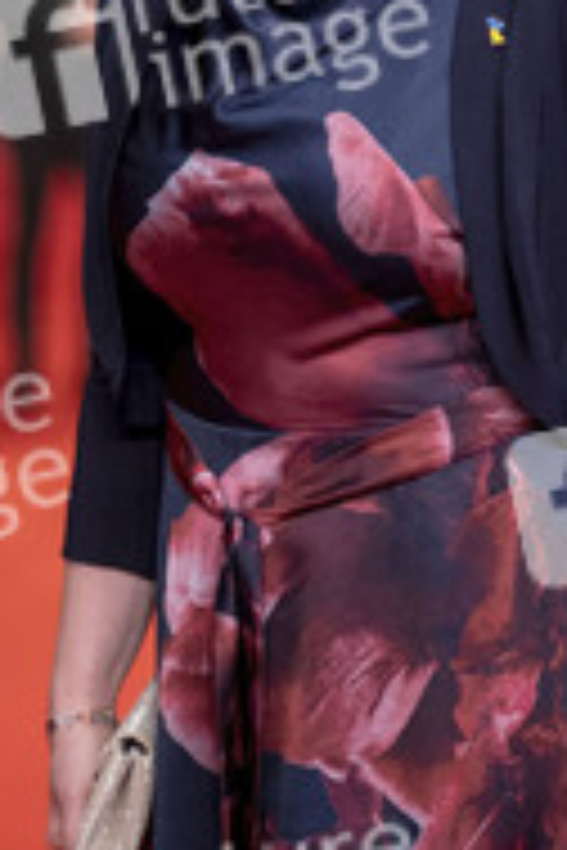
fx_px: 4205
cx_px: 328
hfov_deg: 7.7
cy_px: 256
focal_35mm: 178
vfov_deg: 11.5
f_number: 1.2
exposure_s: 1/300
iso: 500
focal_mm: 56
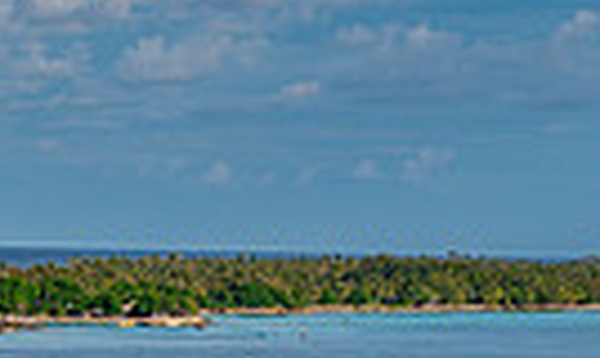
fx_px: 6056
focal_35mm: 375
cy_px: 580
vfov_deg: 3.4
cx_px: -270
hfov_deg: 5.6
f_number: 7.1
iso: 125
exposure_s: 1/125
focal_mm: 70
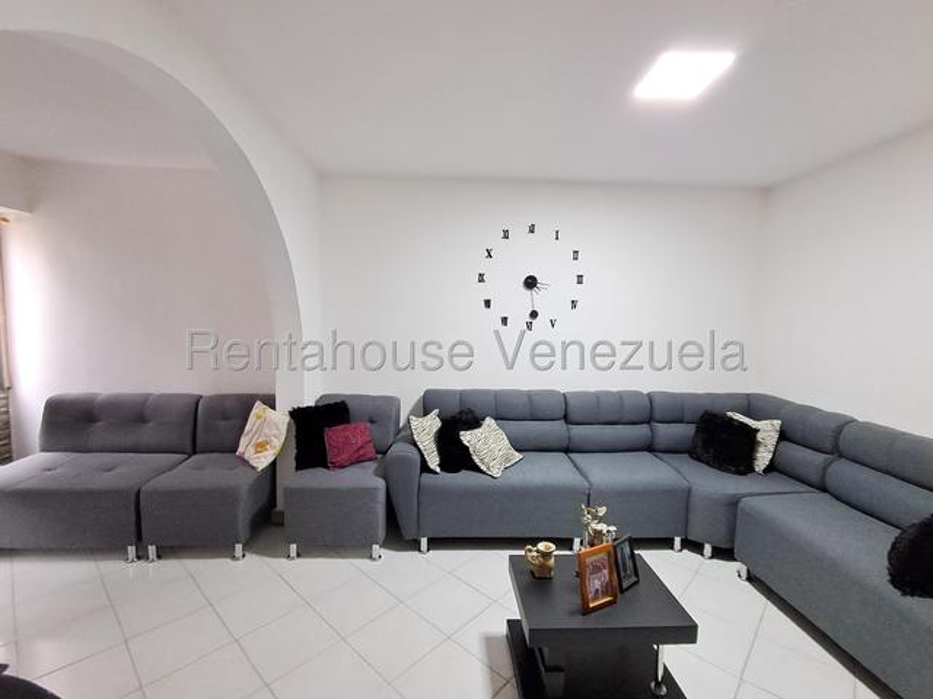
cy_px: 350
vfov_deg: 78.1
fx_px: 431
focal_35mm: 16
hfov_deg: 94.5
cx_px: 466
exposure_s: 1/24
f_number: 2.2
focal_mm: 1.64
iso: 320
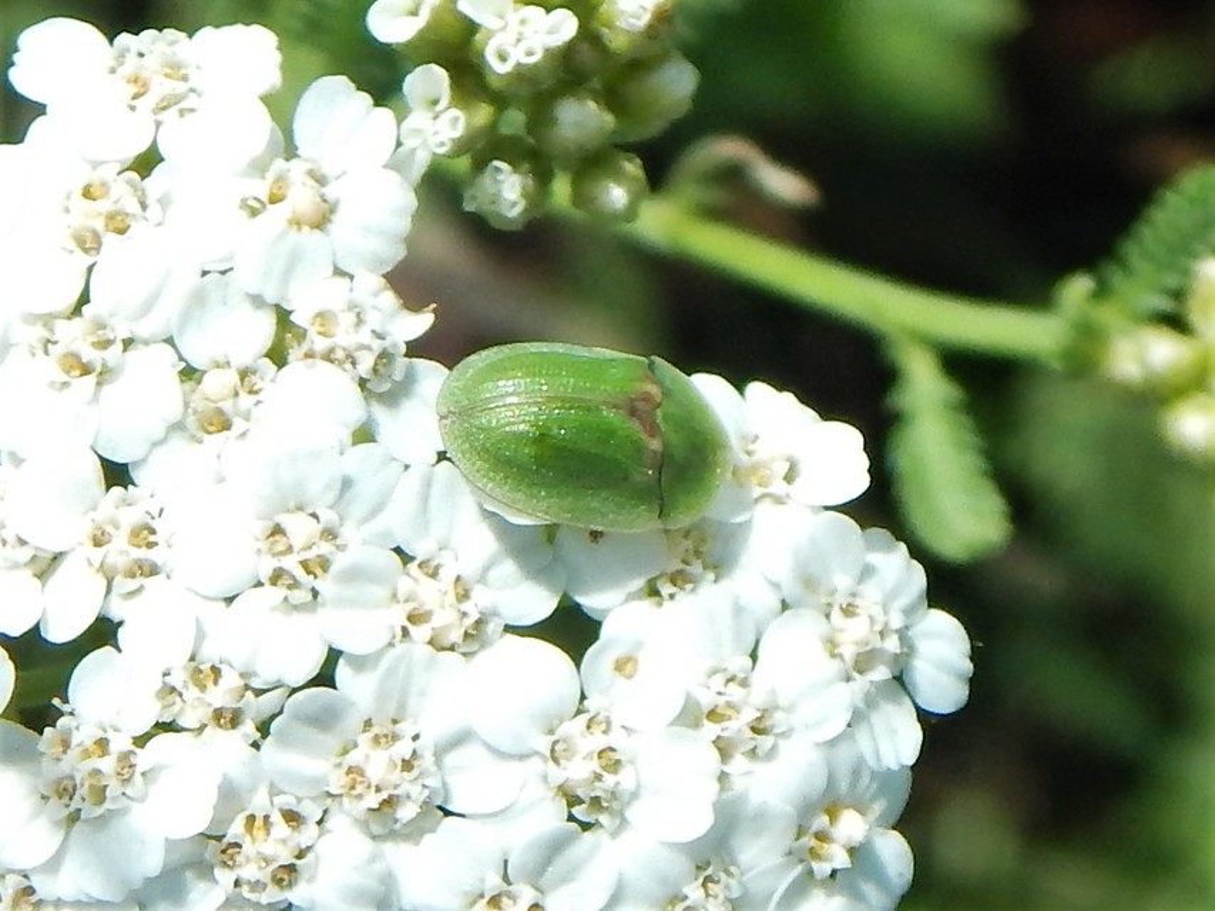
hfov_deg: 39.7
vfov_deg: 30.3
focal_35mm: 48
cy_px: 456
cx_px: 608
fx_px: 1685
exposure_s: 1/1250
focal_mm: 8.6
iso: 125
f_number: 3.7
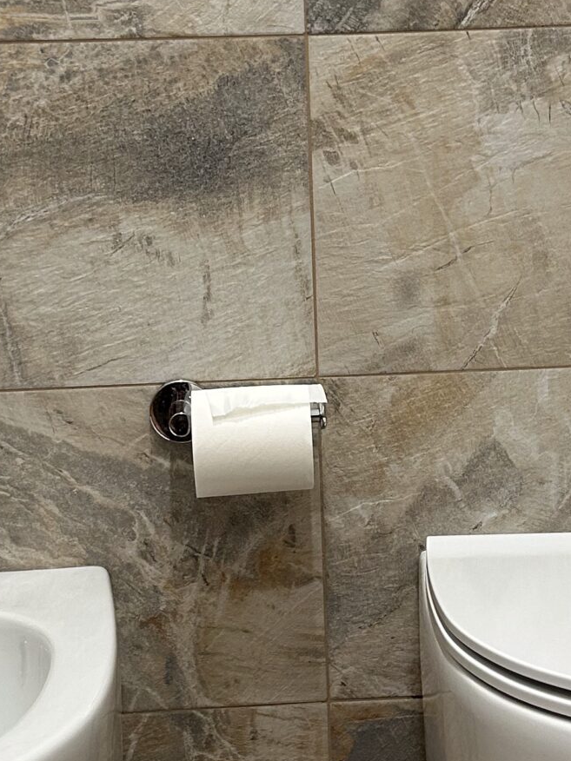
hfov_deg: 19.4
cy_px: 364
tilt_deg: -7.7
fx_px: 1672
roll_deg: +1.8
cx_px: 309
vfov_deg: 25.7
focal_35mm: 76
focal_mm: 5.7
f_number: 1.5
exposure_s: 1/50
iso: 125
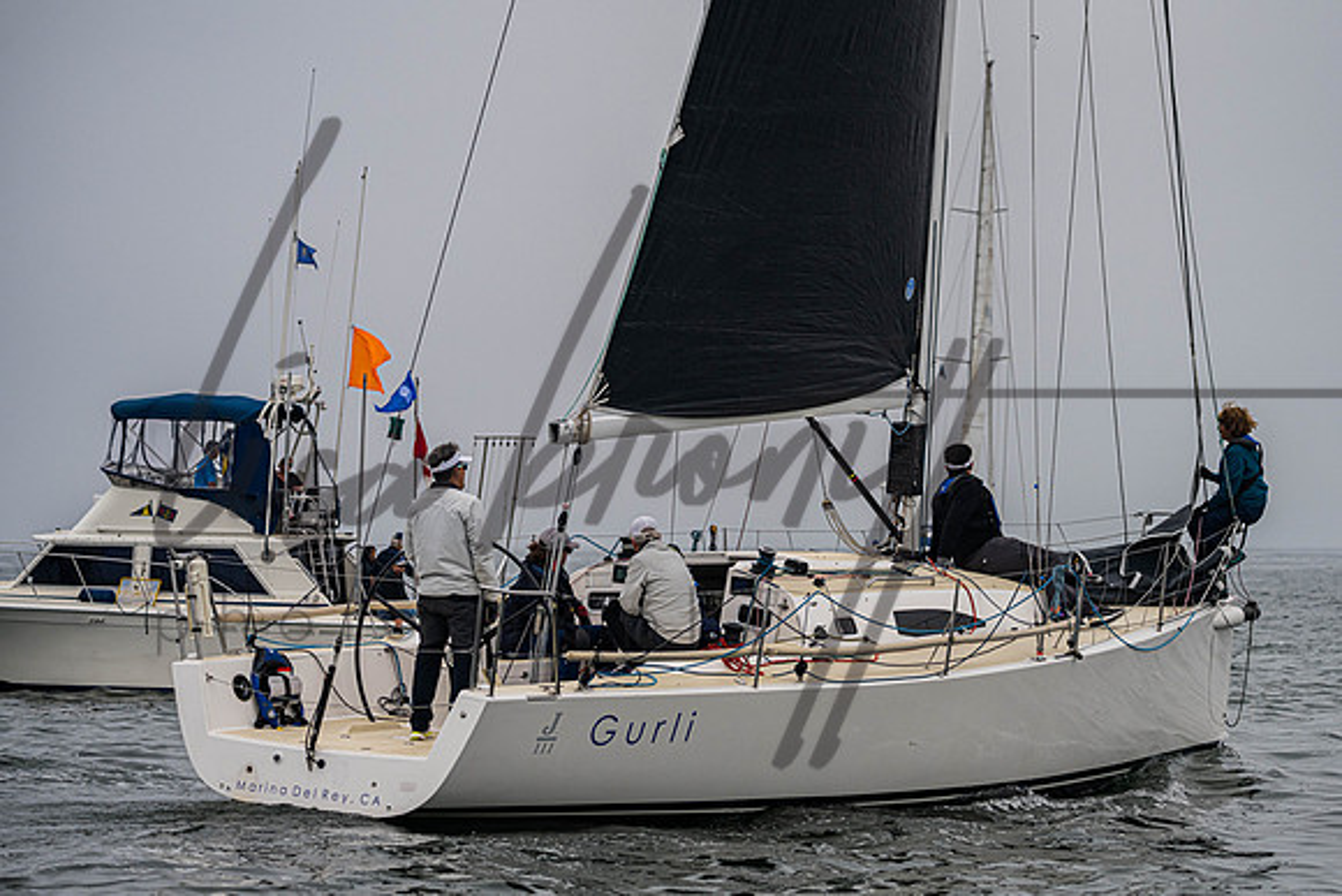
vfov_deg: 8.8
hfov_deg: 13.2
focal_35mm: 155
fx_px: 5795
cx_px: 757
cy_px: 486
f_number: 5.6
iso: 400
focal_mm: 135
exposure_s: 1/5000
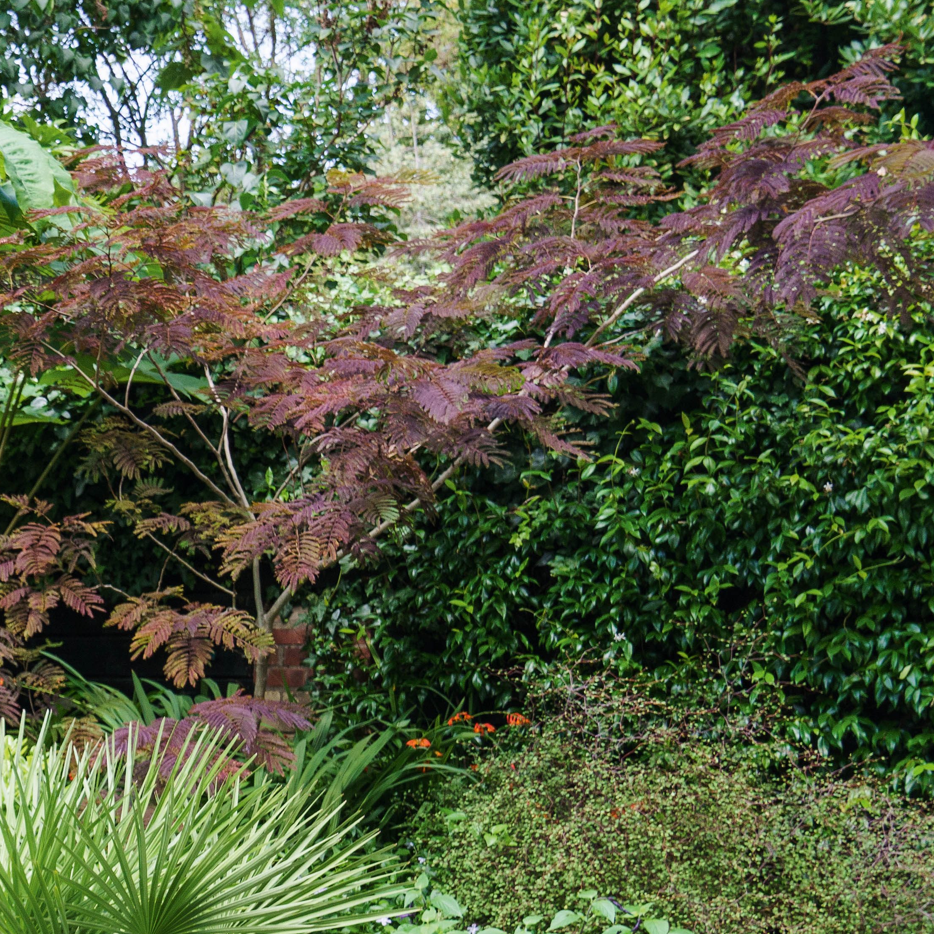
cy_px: 815
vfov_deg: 23.1
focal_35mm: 73
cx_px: -345
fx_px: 2228
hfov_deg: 21.1
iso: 400
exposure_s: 1/200
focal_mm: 24
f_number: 5.6
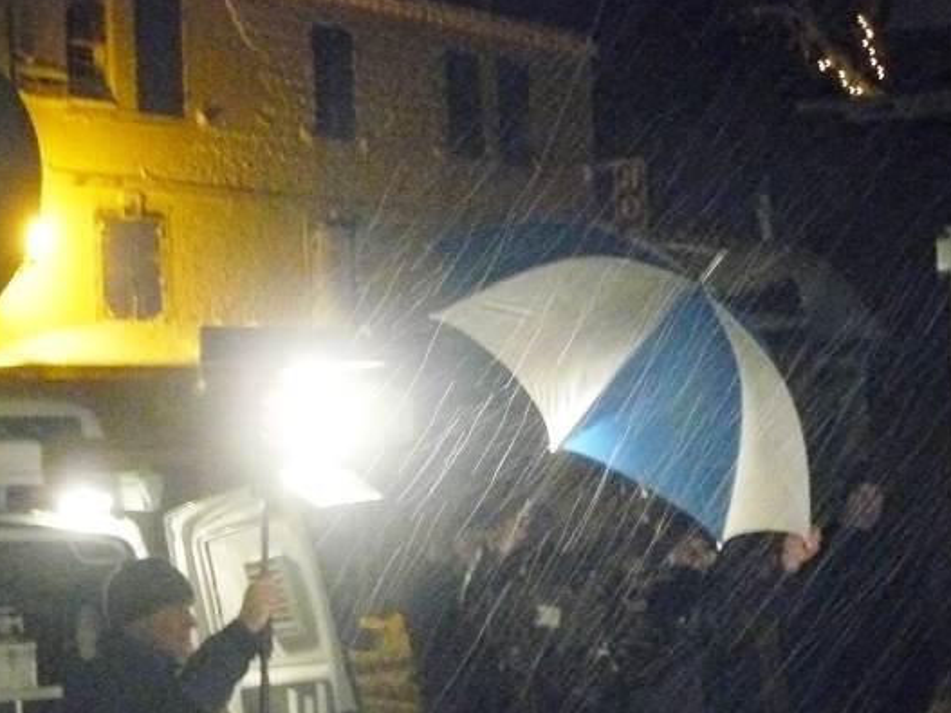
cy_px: 686
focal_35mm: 70
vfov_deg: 20.4
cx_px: 327
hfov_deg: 27.6
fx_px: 1923
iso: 800
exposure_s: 1/15
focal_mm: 6
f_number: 2.8
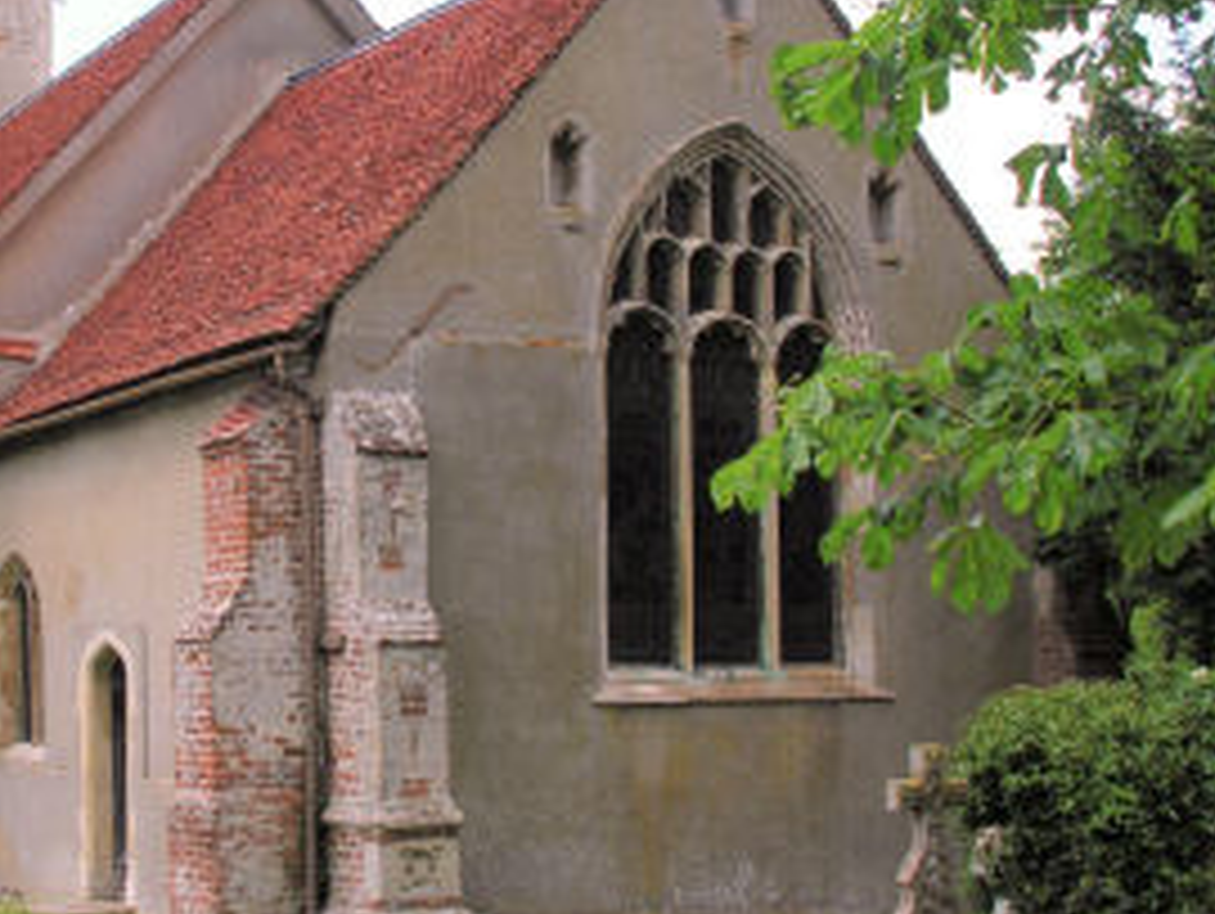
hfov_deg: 30.1
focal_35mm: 63
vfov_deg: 23.3
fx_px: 2213
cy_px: 403
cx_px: 274
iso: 50
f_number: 5
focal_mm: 9.5
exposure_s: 1/133
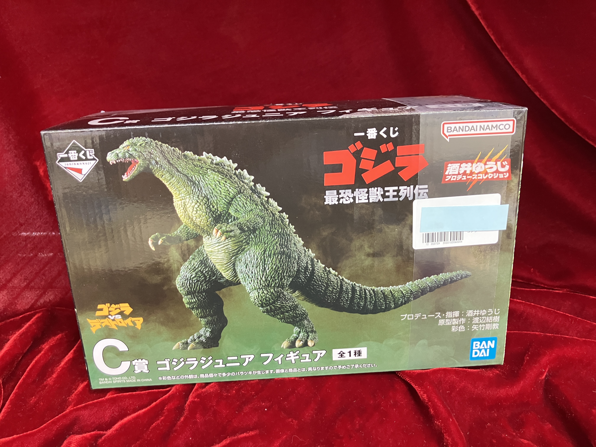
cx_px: 298
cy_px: 224
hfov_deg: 63.4
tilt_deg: -21.8
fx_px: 482
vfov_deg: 49.7
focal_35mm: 28
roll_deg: +0.1
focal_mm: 3.99
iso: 250
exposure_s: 1/40
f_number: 1.8
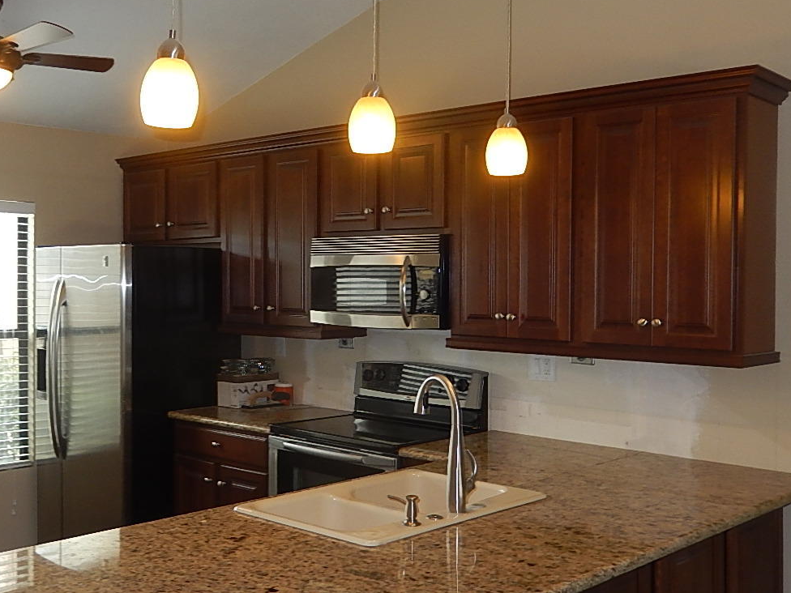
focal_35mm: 41
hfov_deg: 45.5
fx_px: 937
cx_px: 315
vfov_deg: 35.1
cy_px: 292
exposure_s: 1/30
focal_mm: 4.5
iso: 125
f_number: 3.4
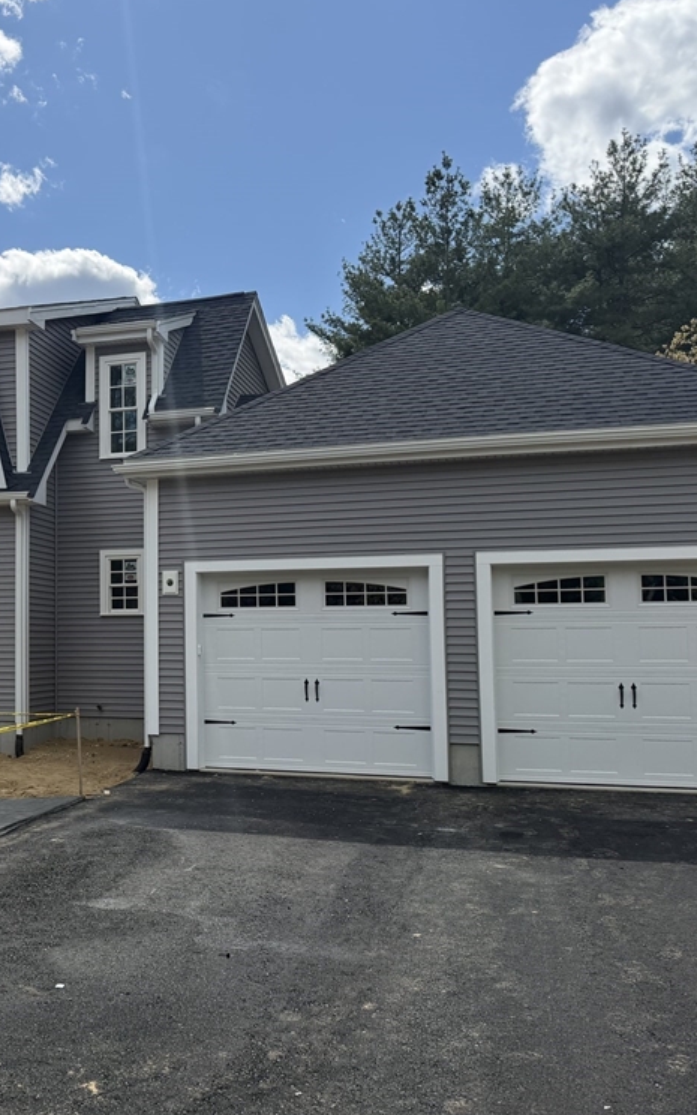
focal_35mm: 35
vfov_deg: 55.3
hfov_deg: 34.5
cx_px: 88
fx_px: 1064
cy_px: 562
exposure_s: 1/6711
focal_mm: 6.76
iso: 100
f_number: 1.78
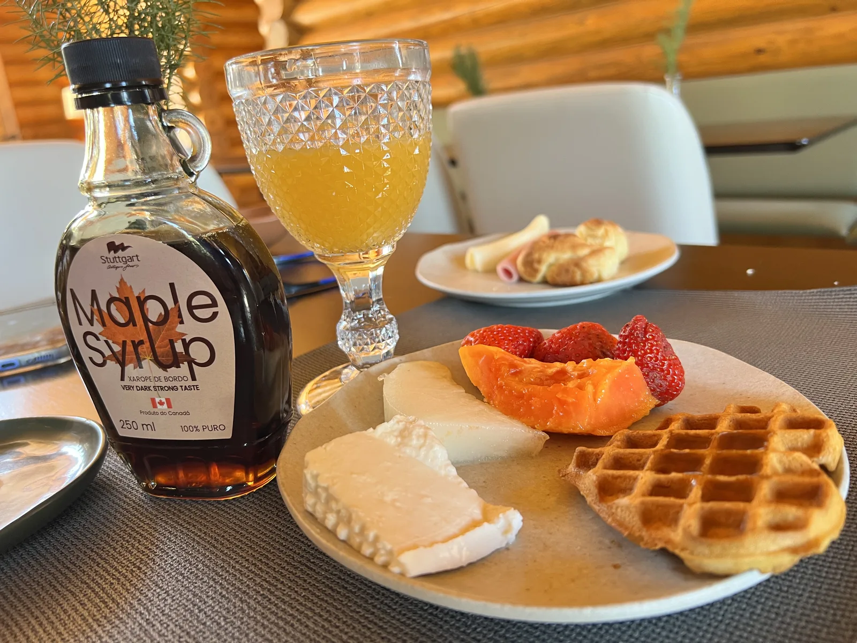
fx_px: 644
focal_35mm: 26
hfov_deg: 67.3
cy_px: 322
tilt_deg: -18.4
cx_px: 428
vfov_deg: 53.1
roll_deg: +6.4
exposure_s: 1/60
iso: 125
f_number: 1.5
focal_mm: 5.7
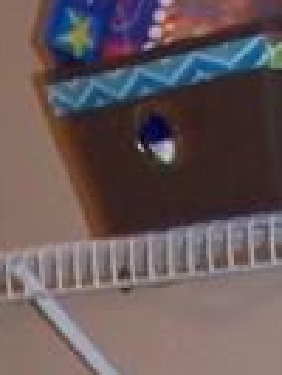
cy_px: 1100
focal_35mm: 277
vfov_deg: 6.5
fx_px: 3004
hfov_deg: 5.3
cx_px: -65
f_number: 2.8
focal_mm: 7.54
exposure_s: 1/30
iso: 200
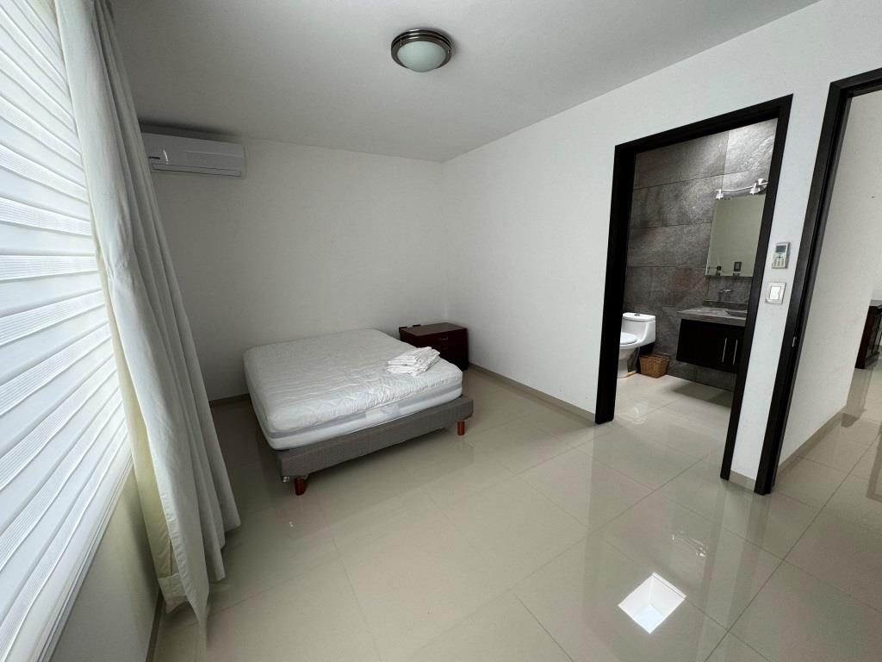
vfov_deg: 85.7
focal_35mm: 14
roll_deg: +2.7
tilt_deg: -12.3
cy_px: 331
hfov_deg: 102.1
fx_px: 357
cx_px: 441
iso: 80
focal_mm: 2.22
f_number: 2.2
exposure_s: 1/99
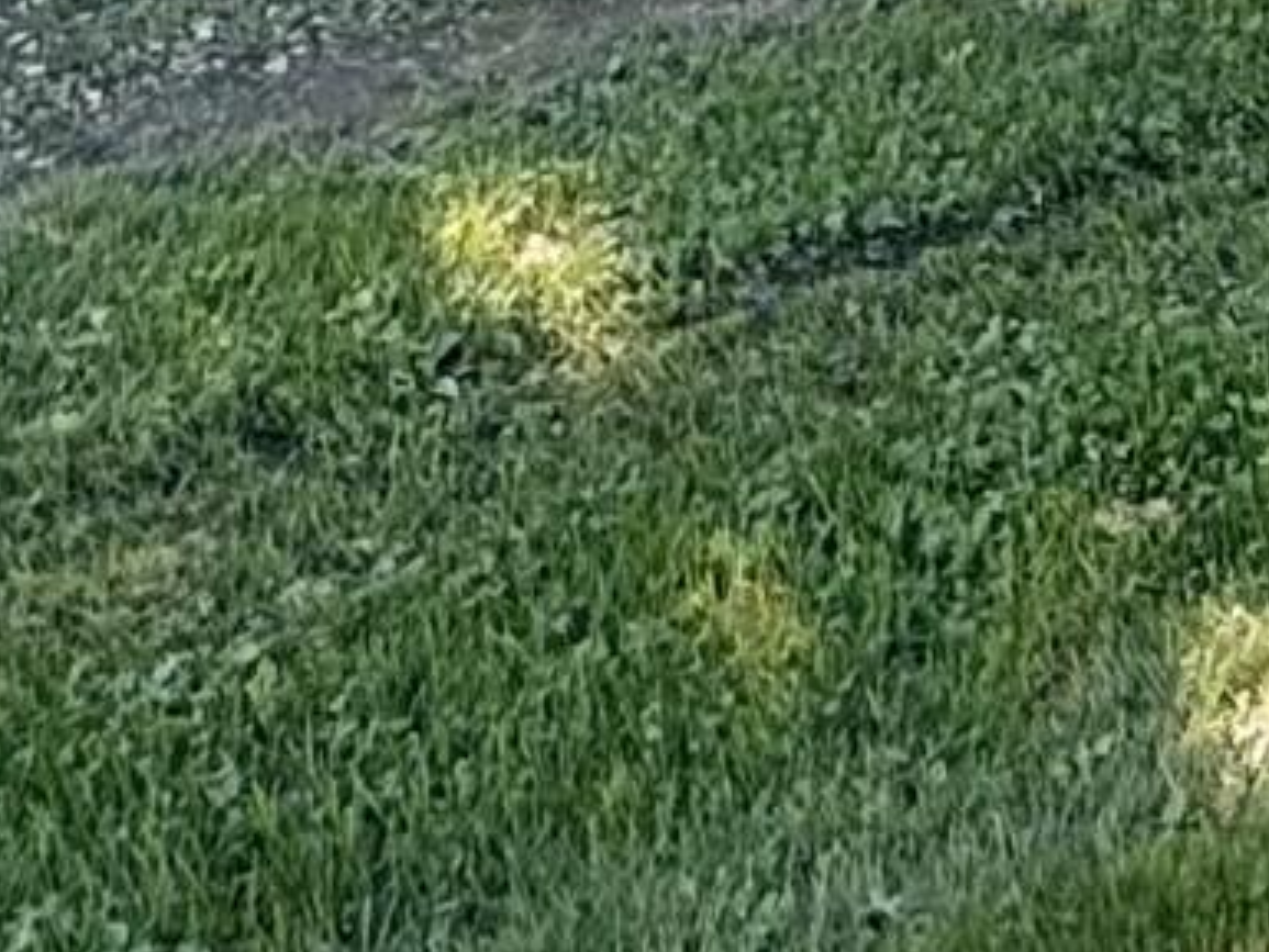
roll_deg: +0.6
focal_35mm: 109
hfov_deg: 16.3
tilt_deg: +3.7
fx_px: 3997
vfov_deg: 9.7
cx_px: 1961
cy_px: -2075
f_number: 2.2
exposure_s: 1/313
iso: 40
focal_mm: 2.22
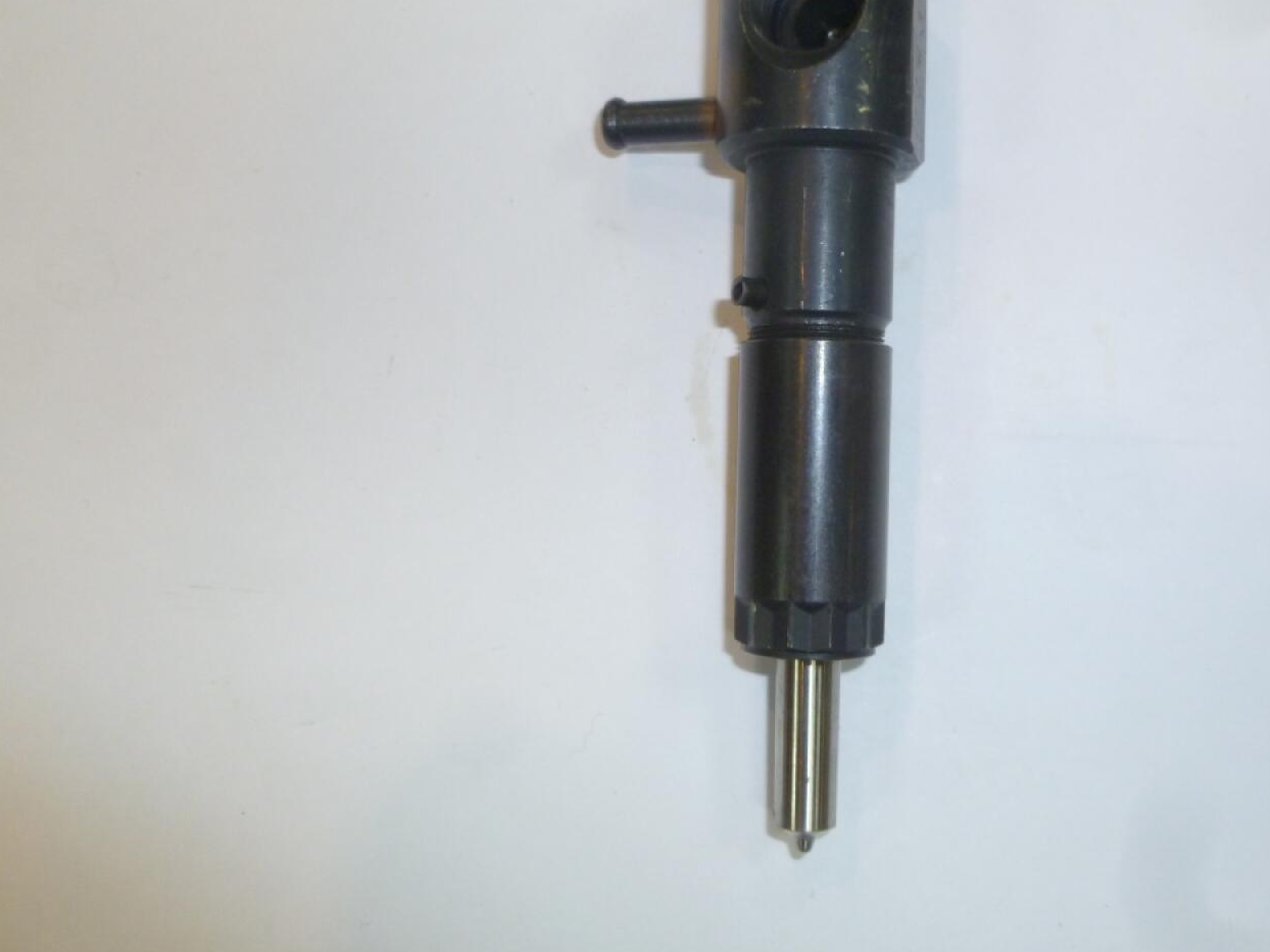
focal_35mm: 36
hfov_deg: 50.8
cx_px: 795
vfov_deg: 39.6
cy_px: 428
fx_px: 1321
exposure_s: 1/30
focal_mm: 5
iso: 200
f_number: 3.3
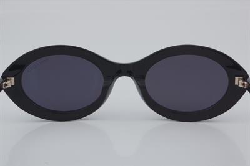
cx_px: 125
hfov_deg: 24.6
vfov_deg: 16.5
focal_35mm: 82
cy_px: 83
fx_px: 572
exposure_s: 1/4
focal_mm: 55
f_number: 32
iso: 100
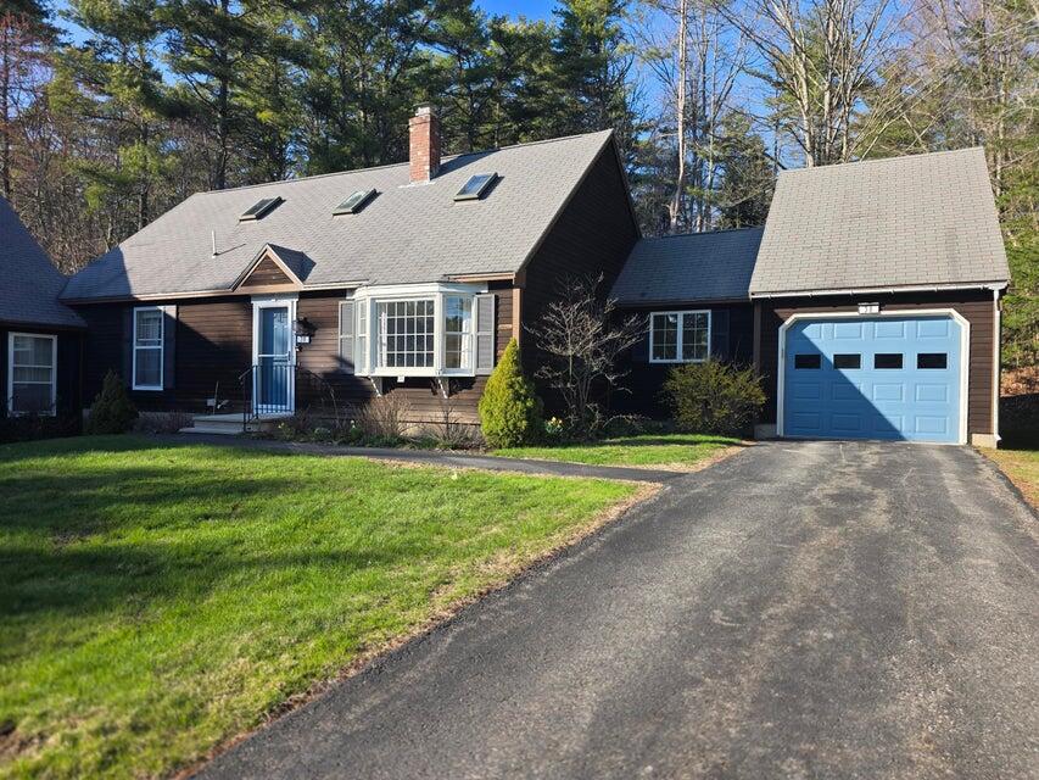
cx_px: 520
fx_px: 690
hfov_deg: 73.9
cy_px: 390
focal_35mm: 23
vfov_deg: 58.9
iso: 80
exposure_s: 1/1780
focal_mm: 6.3
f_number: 1.7
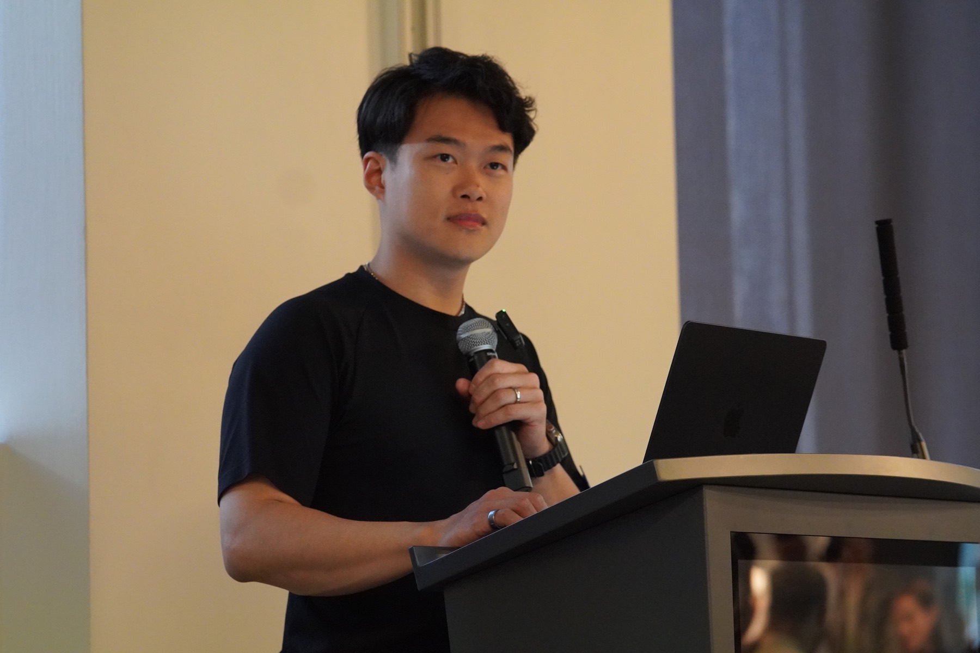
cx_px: 490
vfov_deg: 12.2
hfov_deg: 18.2
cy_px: 326
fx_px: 3062
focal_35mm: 112
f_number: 4
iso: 6400
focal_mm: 75
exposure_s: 1/160
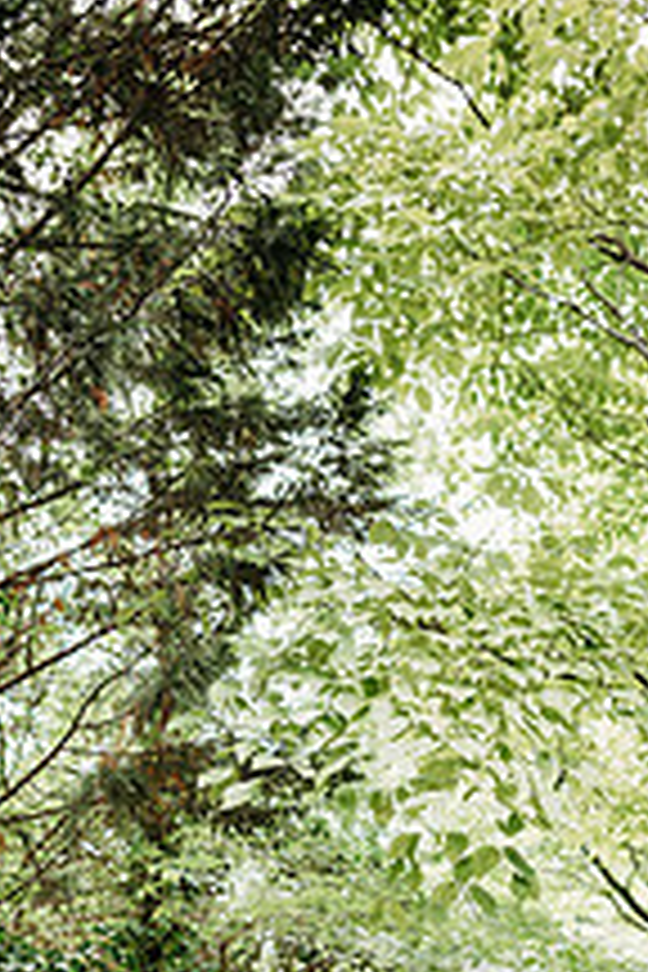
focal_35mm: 50
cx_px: 428
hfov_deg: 26.8
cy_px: 958
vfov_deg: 35.9
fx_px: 1350
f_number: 2.5
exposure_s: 1/160
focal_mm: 24
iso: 160
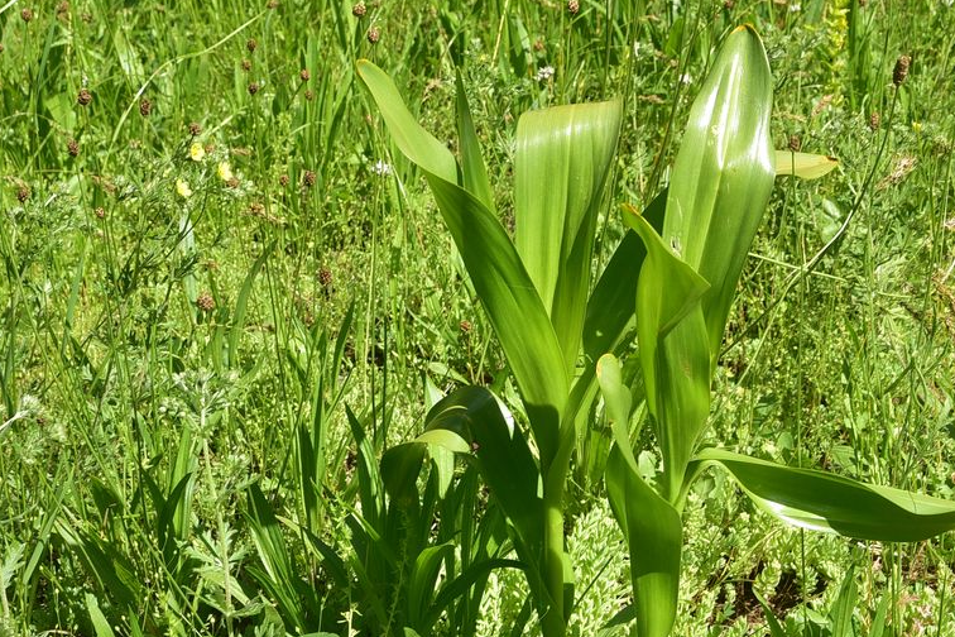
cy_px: 319
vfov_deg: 15.9
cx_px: 541
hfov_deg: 23.6
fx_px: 2281
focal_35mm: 86
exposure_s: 1/125
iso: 160
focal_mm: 50
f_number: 14
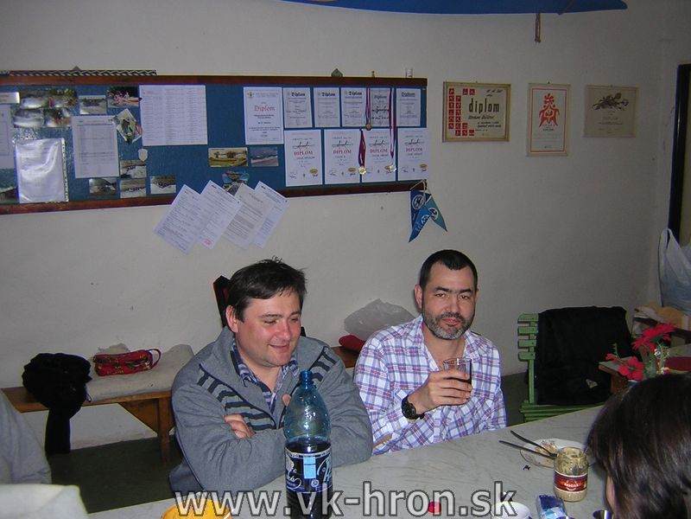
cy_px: 260
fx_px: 719
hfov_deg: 51.4
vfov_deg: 39.7
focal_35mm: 36
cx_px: 346
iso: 168
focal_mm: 4.7
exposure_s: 1/60.1
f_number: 2.6
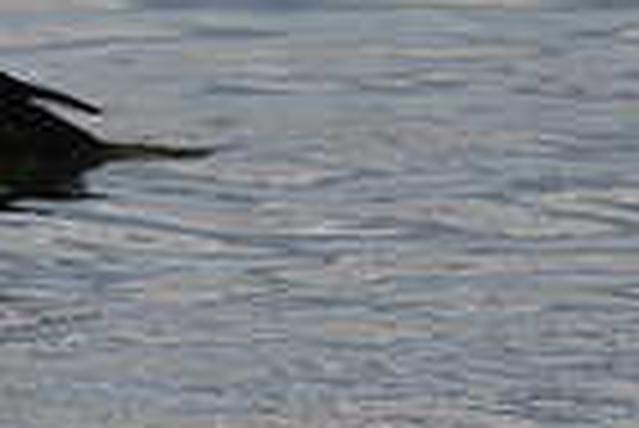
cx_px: -459
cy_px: 65
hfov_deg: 0.6
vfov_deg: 0.4
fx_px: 58172
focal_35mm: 3274
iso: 250
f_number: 6.3
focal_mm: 800
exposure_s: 1/800
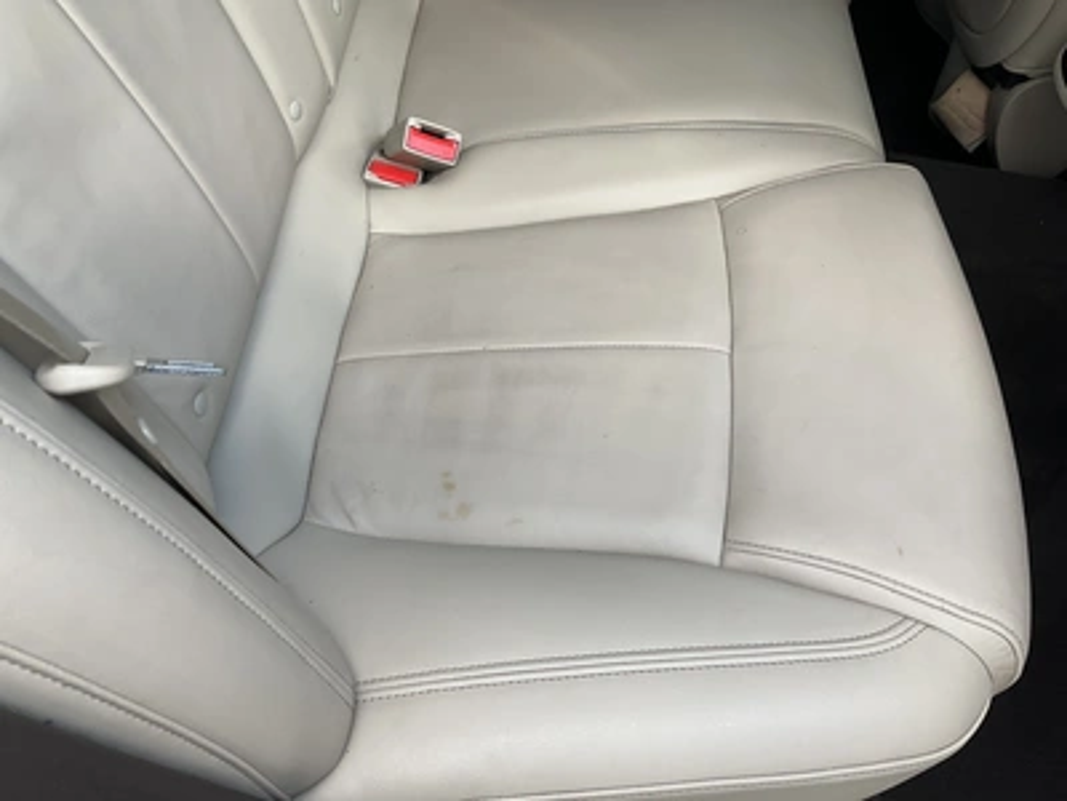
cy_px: 400
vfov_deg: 48.2
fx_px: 894
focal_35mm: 29
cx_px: 534
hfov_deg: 61.7
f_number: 1.8
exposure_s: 1/122
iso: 25
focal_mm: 3
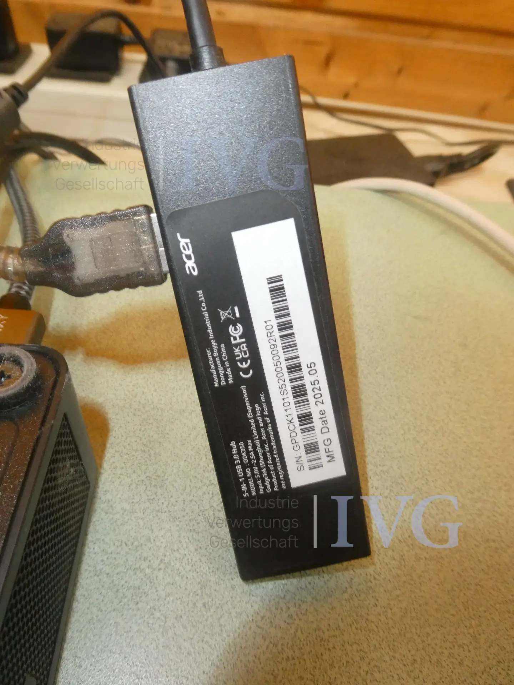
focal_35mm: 24
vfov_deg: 71.6
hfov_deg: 56.8
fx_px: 475
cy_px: 342
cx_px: 257
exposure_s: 1/60
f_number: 3.3
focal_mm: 4.3
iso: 800
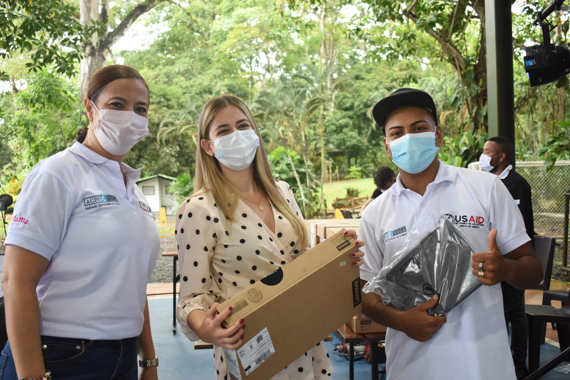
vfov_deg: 36.9
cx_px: 285
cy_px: 190
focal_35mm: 36
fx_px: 570
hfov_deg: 53.1
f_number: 4
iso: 1000
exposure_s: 1/160
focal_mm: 24
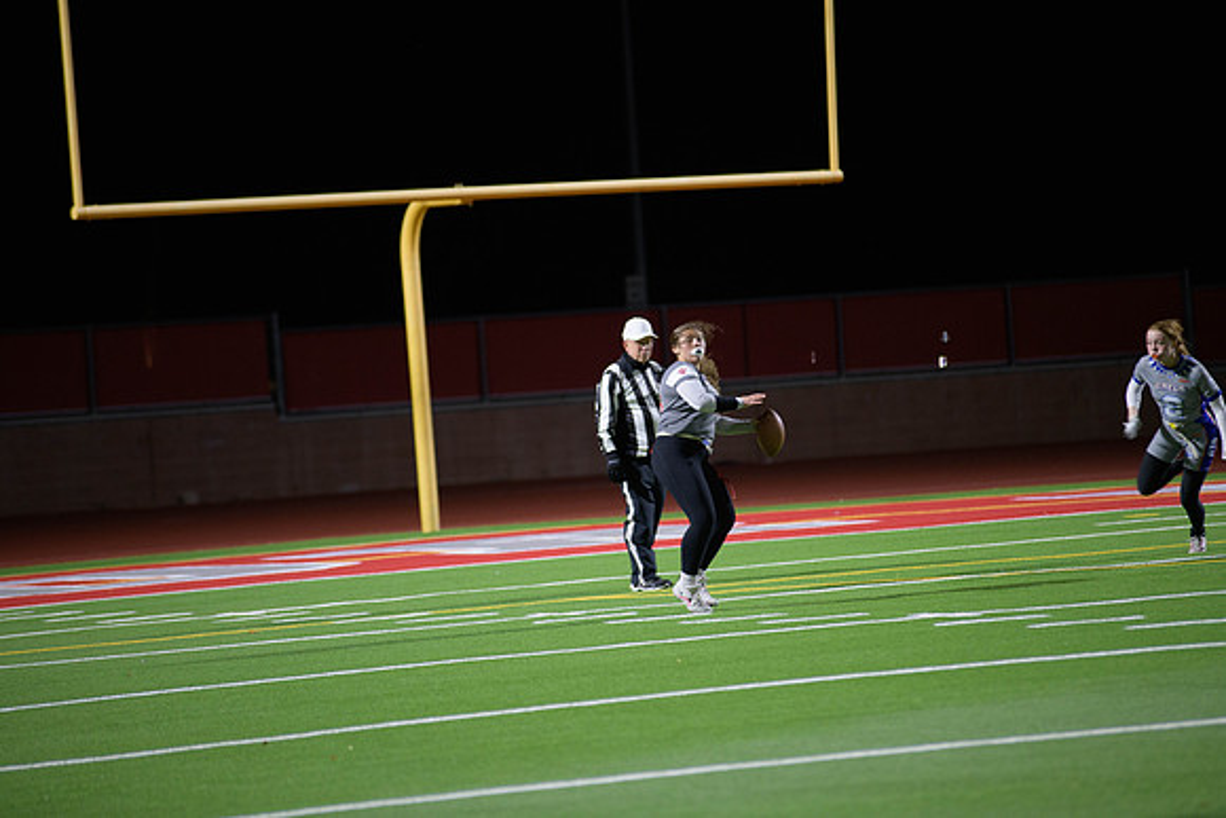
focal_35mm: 200
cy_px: 409
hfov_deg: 10.3
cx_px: 613
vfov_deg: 6.9
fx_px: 6812
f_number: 2.8
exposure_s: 1/200
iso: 1400
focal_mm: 200
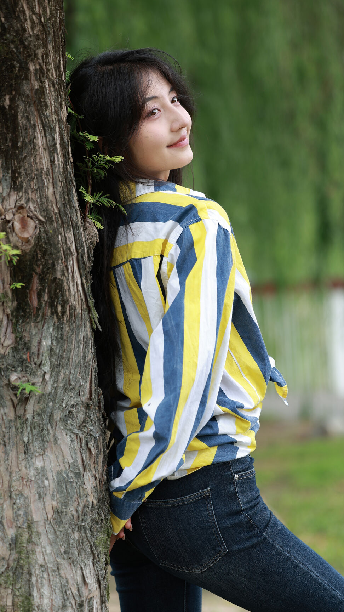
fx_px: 1751
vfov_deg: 19.8
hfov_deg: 11.2
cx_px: 161
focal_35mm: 108
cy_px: 315
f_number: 2.8
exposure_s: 1/250
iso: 100
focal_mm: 100
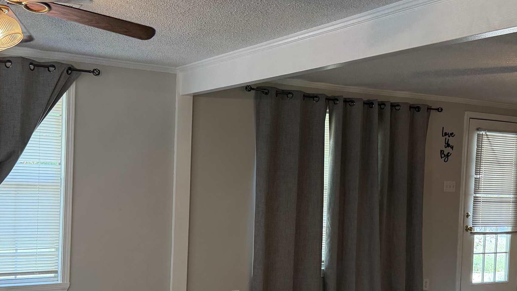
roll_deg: -2.3
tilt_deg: -2.3
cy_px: 198
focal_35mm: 47
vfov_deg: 25.3
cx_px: 264
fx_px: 644
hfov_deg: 43.7
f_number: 1.78
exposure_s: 1/120
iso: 250
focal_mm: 6.76
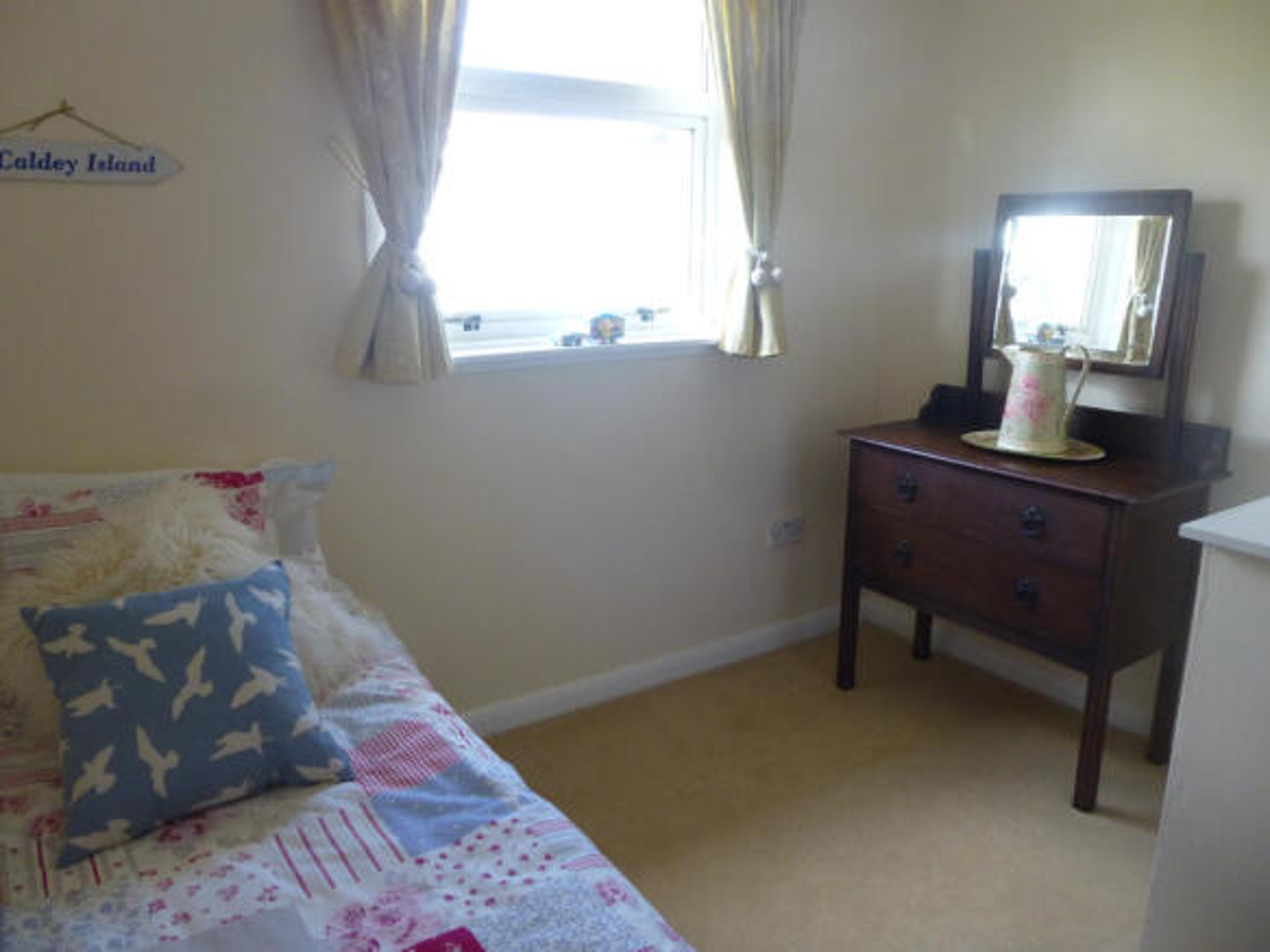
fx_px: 917
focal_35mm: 25
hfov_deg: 69.4
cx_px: 635
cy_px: 476
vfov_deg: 54.9
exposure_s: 1/60
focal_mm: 4.5
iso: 320
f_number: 3.1
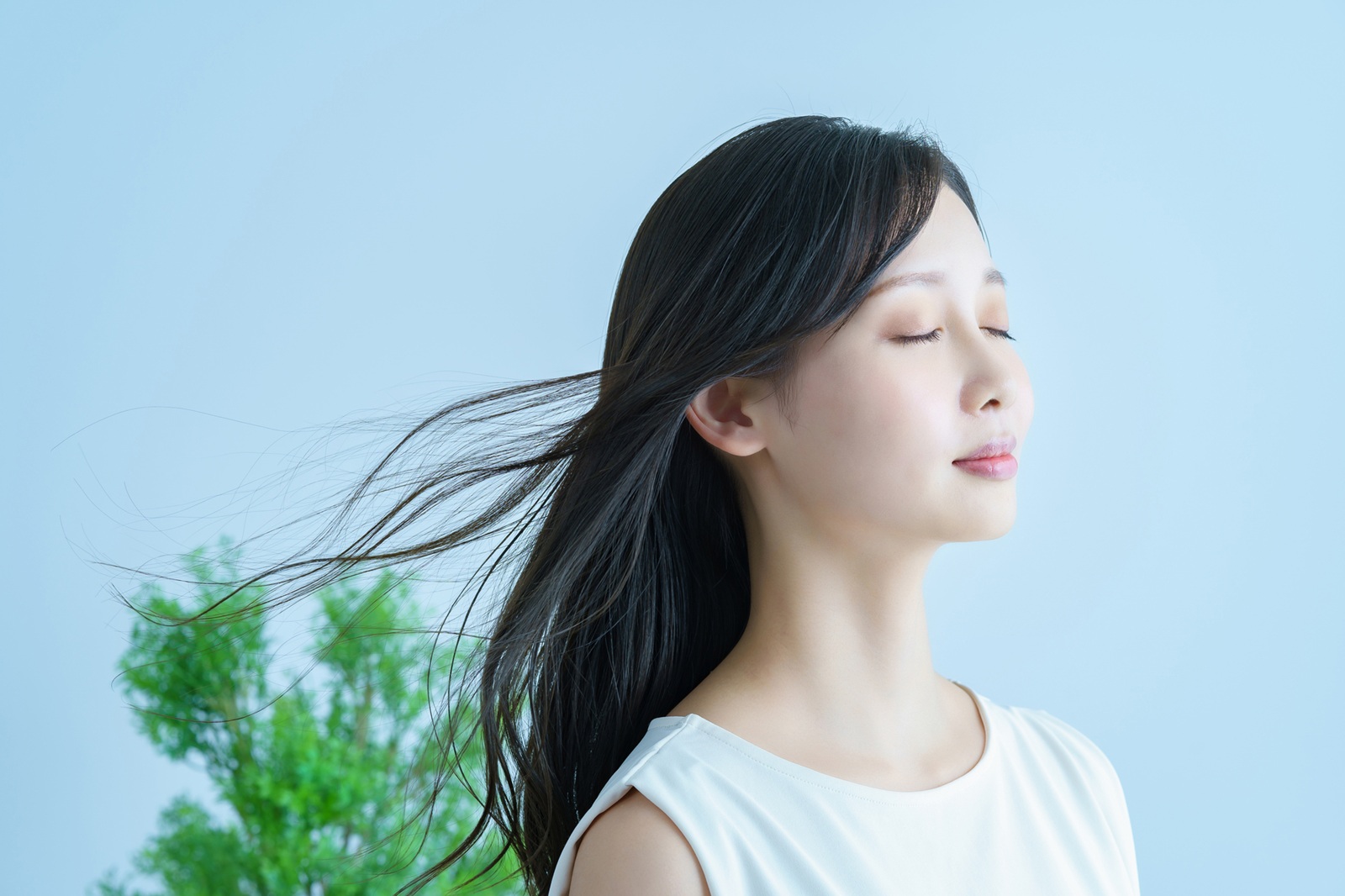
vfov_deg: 16.1
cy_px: 448
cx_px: 672
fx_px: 3175
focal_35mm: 85
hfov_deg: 23.9
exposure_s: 1/200
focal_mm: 85
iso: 100
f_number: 5.6
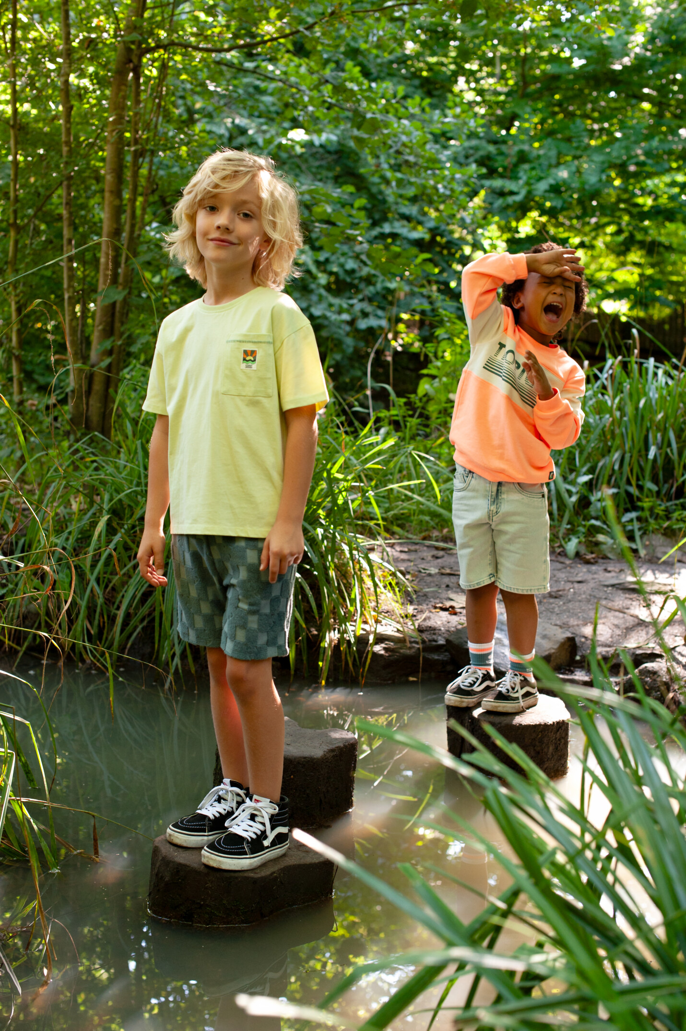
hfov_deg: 27.0
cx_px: 343
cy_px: 516
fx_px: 1431
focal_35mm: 50
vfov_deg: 39.6
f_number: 5
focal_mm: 50
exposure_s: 1/125
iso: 800
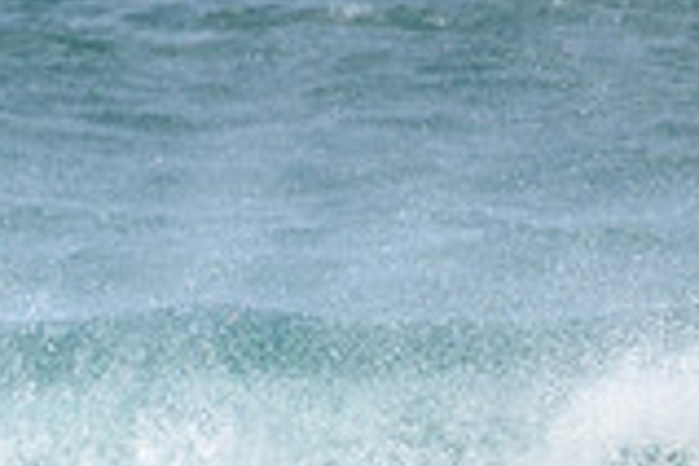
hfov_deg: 0.7
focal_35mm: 2923
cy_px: 798
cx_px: 18
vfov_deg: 0.5
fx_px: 56750
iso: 1100
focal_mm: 800
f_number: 11
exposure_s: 1/2000
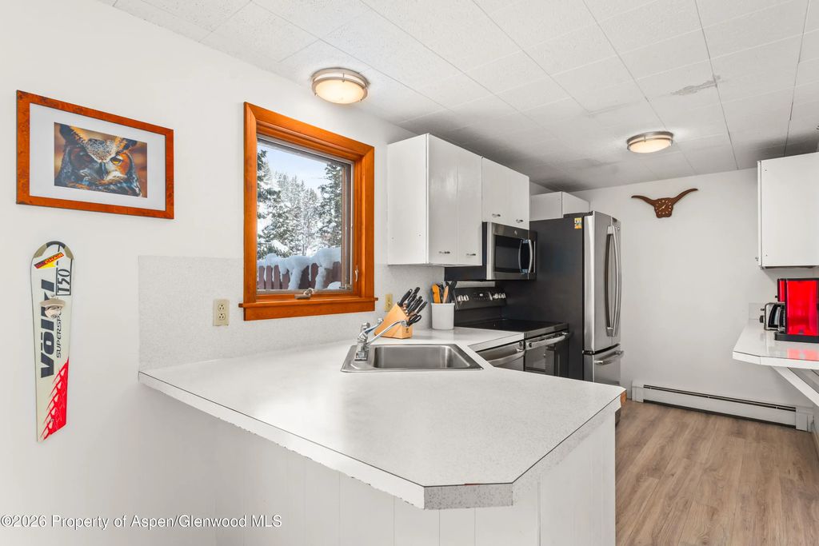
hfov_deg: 86.9
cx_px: 410
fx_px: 432
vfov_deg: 64.6
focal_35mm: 19
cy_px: 273
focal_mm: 19
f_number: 7.1
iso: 400
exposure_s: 1/10
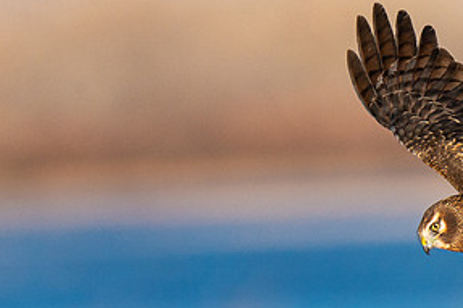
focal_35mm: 2338
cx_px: 295
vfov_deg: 0.6
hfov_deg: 0.9
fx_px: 30051
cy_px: 268
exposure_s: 1/2000
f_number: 9
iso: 1000
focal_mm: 840
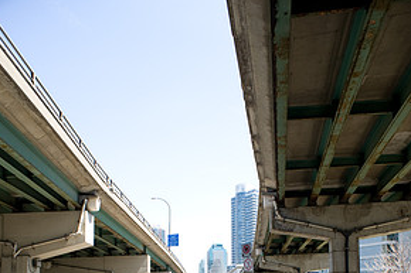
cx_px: 202
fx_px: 354
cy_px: 303
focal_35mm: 31
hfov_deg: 60.3
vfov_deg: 35.8
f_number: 5.6
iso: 200
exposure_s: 1/500
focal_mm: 20
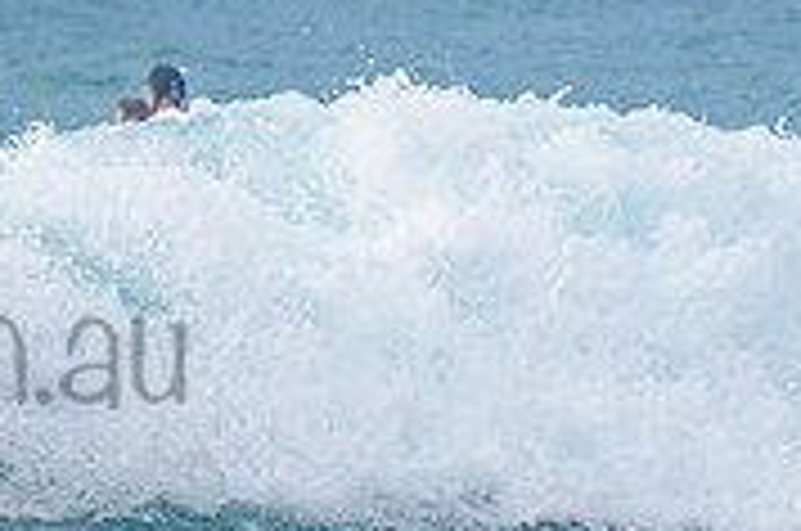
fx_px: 44442
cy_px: 199
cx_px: -582
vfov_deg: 0.7
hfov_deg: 1.0
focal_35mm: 2001
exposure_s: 1/2000
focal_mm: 500
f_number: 5.6
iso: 320
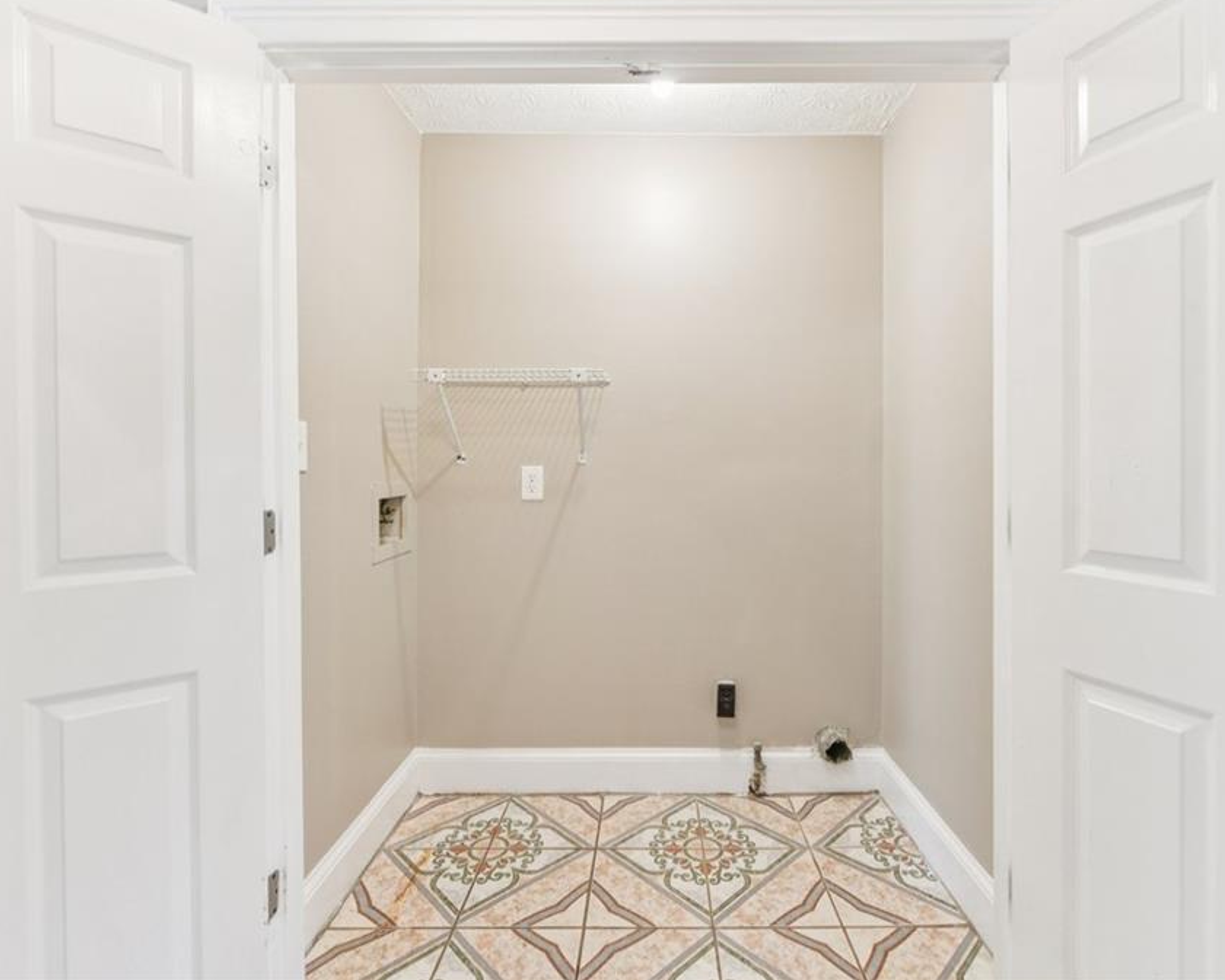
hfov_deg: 92.9
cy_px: 486
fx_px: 580
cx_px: 662
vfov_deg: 80.4
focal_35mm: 16
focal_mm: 14
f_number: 8
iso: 400
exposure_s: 1/6
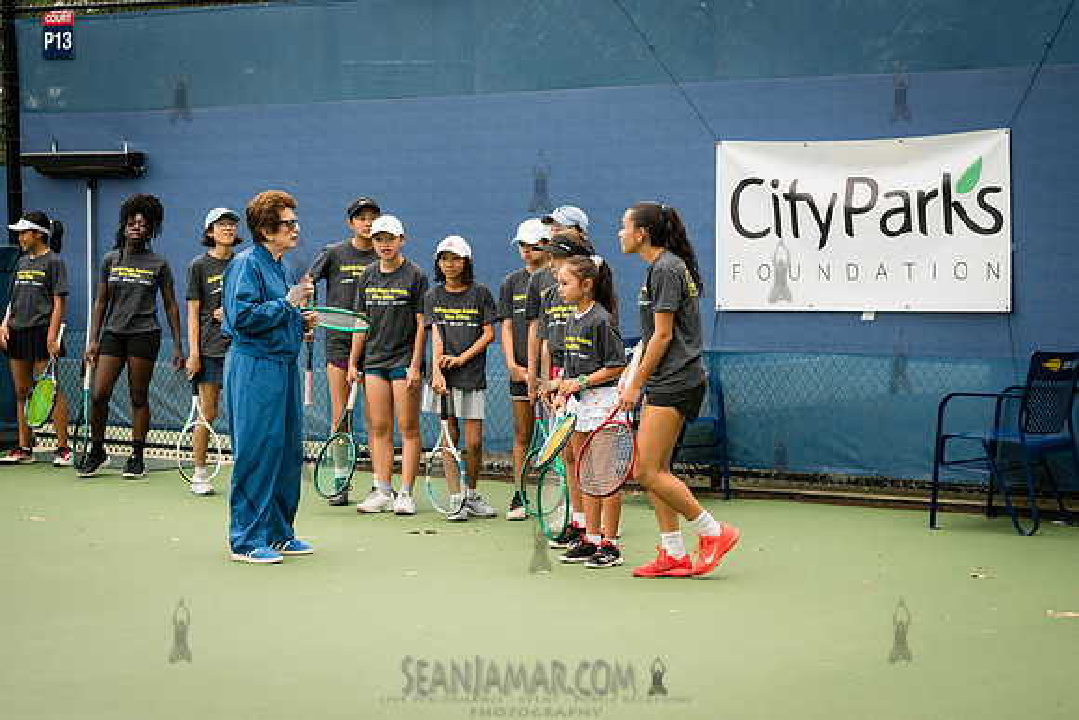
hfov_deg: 21.4
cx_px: 553
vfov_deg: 14.4
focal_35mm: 95
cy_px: 448
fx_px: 2853
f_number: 4.5
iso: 400
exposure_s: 1/500
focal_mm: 70
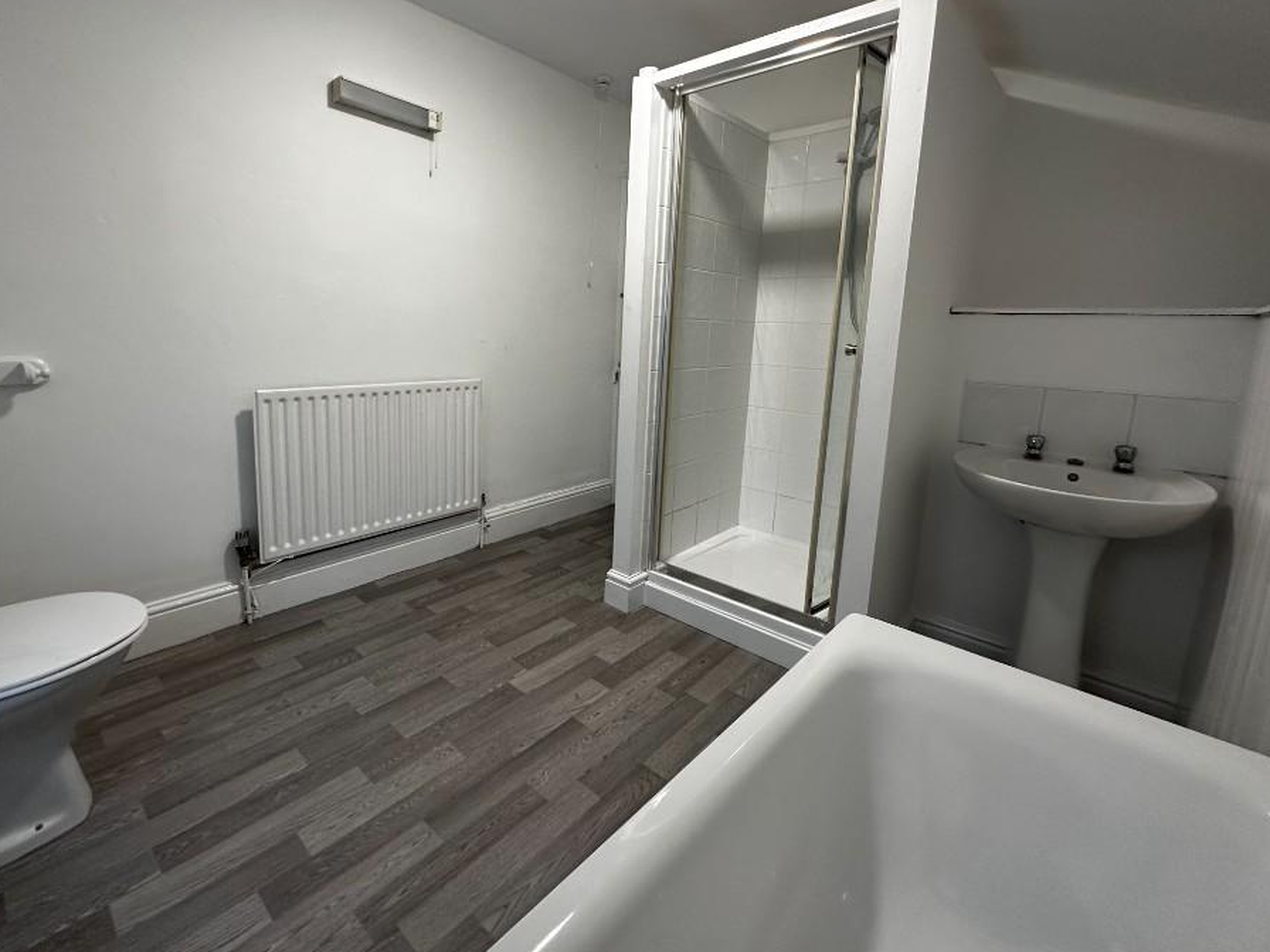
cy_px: 418
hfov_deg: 94.2
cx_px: 571
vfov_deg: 77.8
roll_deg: -2.0
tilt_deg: -7.2
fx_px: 587
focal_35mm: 16
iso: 160
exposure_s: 1/100
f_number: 2.2
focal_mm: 2.22
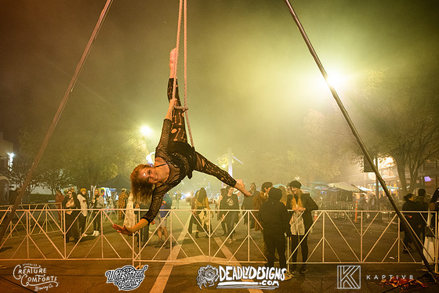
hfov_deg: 60.2
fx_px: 378
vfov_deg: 42.1
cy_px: 183
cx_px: 209
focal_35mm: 31
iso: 2000
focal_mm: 24
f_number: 3.5
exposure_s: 1/25
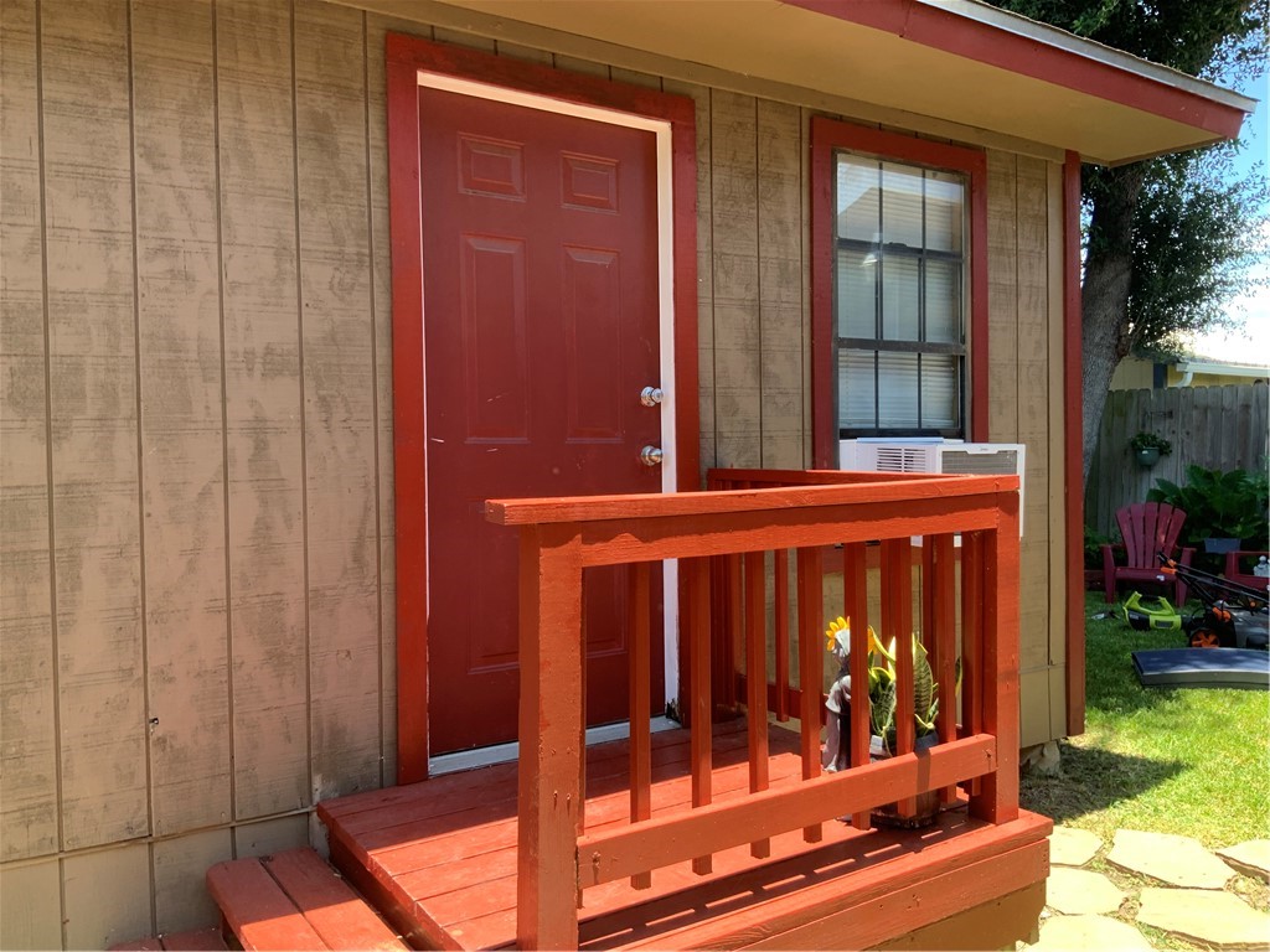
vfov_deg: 48.2
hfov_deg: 61.7
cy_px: 476
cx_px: 635
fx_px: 1064
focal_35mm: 29
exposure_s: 1/154
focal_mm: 3
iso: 16
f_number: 1.8
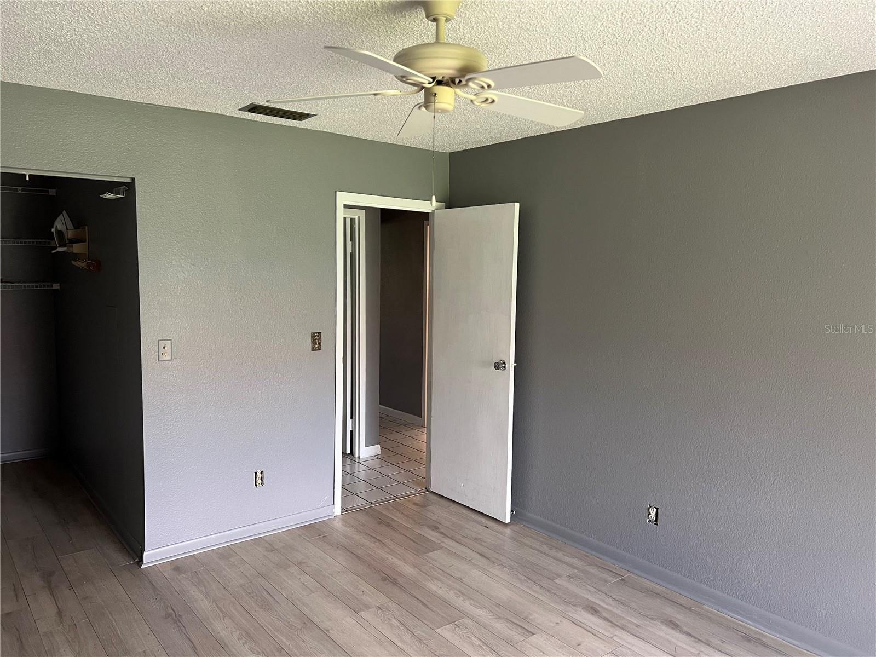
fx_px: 658
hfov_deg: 67.3
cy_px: 328
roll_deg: -0.6
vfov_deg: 53.1
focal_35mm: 26
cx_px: 438
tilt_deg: -5.7
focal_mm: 5.7
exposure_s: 1/60
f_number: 1.5
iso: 125
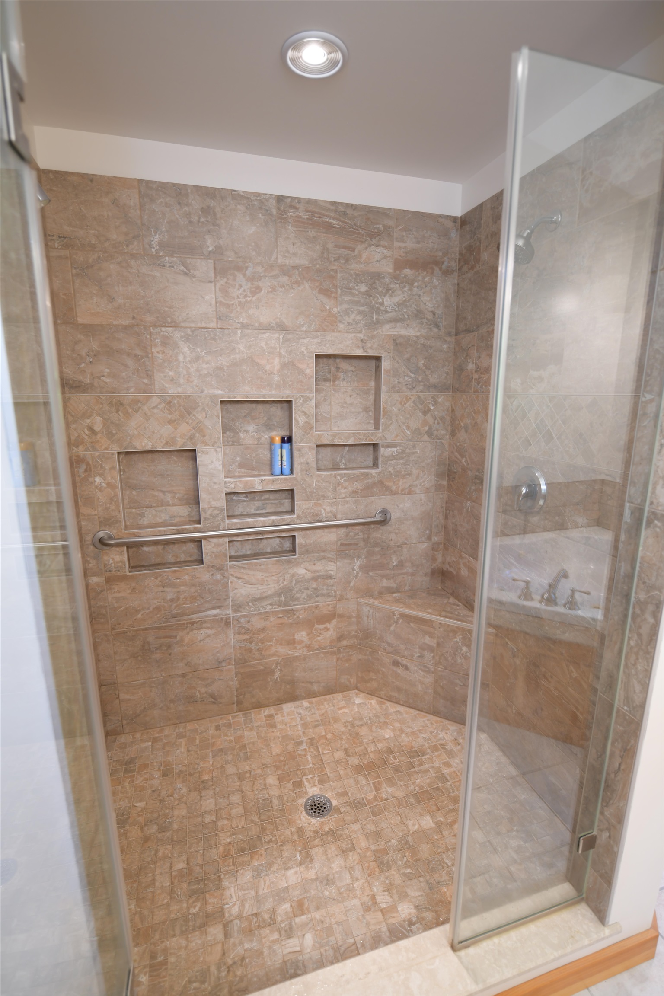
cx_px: 332
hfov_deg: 70.4
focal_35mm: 17
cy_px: 498
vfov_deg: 93.3
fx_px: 470
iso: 400
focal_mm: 17
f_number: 2.8
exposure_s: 1/25
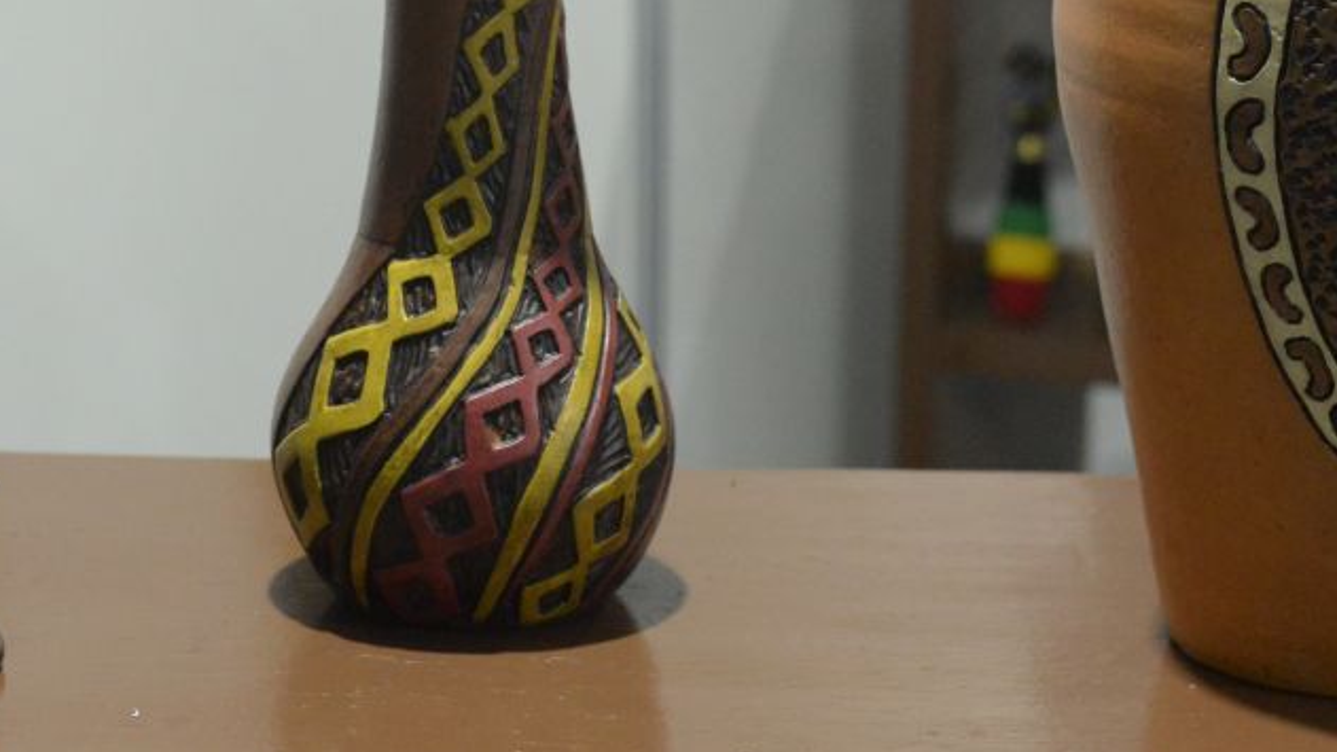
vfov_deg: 11.1
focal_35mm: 108
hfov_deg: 19.8
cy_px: -1
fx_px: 3829
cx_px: 547
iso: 5000
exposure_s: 1/200
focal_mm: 50
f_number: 4
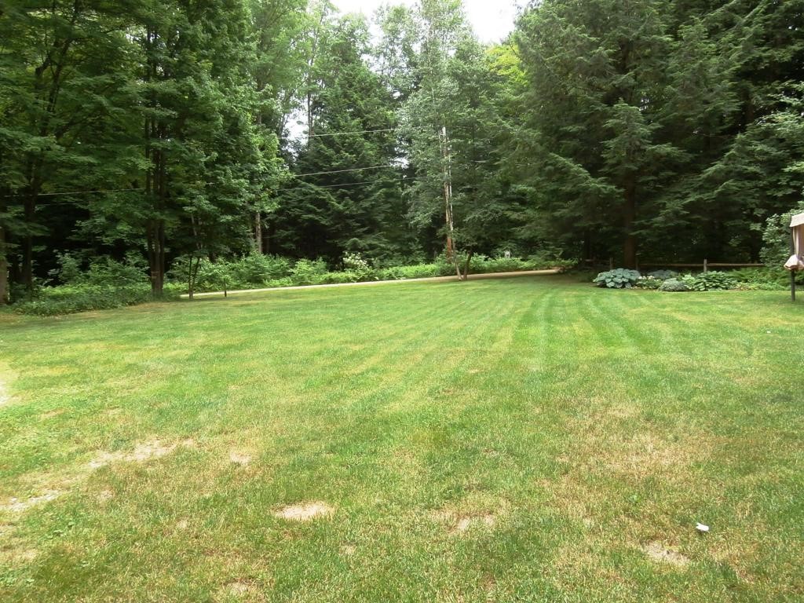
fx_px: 557
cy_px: 302
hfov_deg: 71.6
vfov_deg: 56.8
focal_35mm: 24
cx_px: 402
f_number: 3
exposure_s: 1/125
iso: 100
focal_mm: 4.2
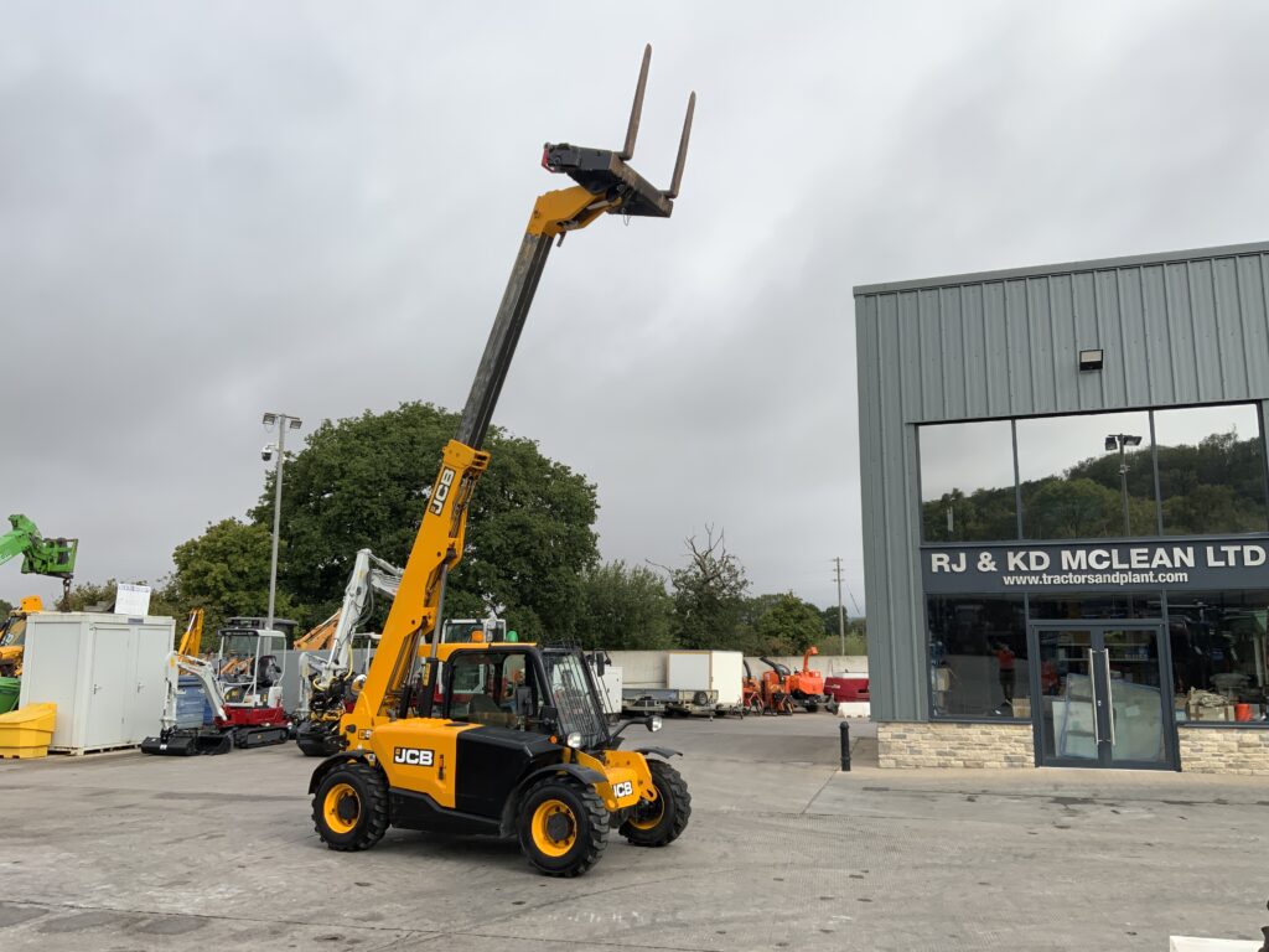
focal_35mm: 29
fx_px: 1063
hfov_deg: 61.7
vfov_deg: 48.2
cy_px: 476
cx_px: 634
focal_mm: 3
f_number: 1.8
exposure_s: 1/829
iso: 16
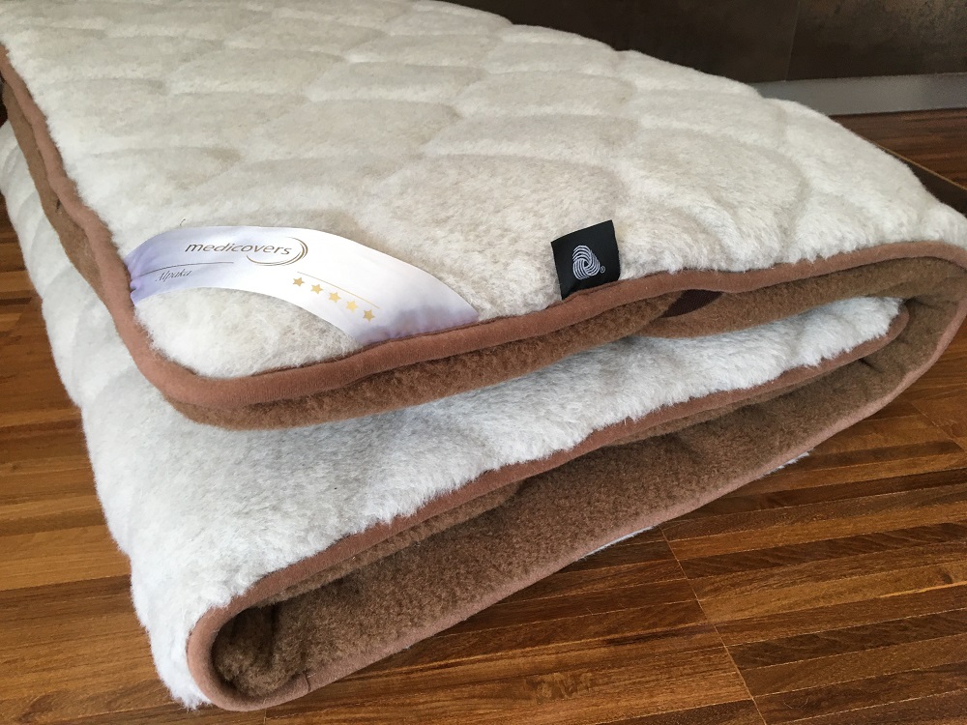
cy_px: 362
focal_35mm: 29
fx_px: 810
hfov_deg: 61.7
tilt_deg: -31.5
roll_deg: +1.8
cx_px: 484
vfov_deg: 48.2
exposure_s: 1/33
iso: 64
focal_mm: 4.15
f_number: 2.2
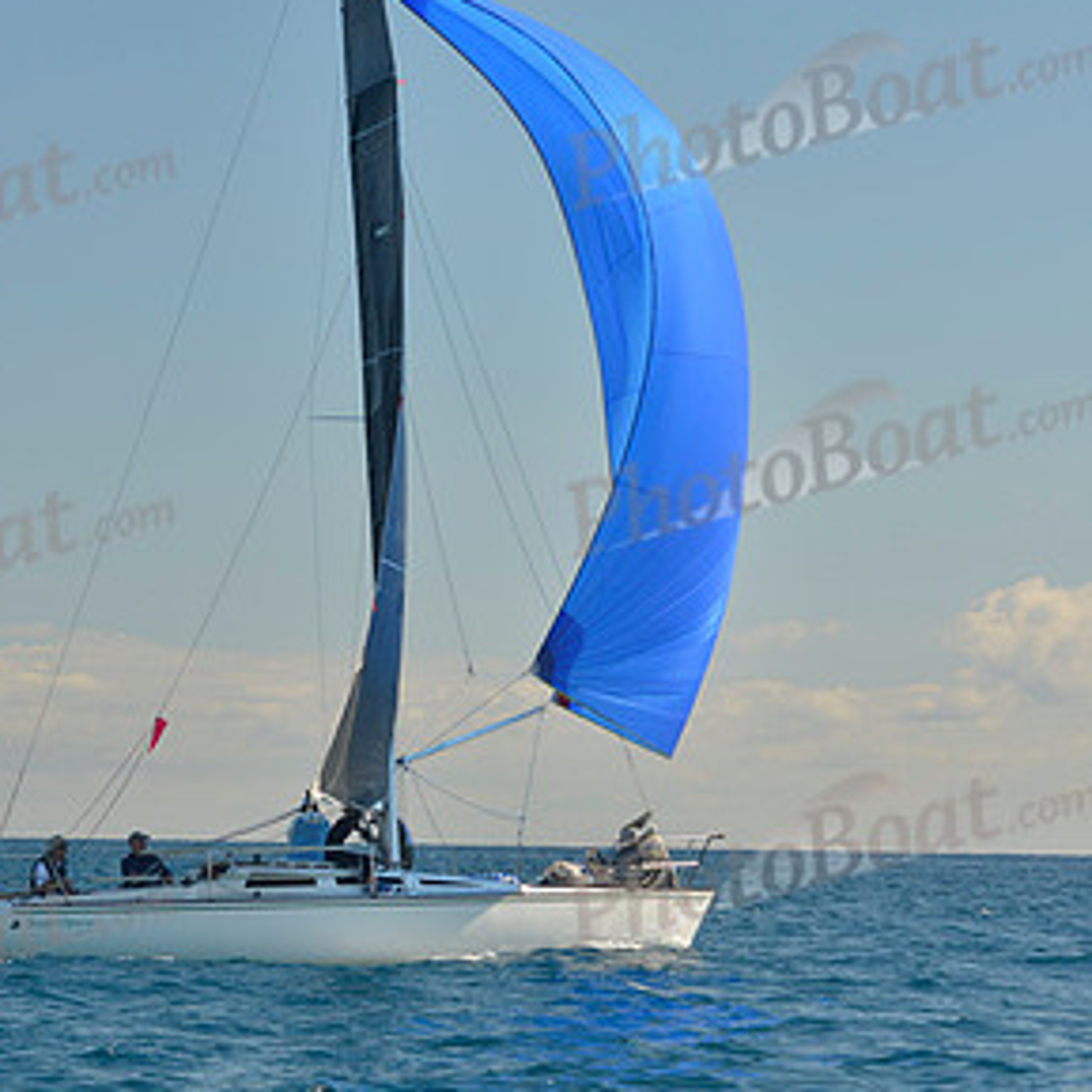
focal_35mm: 157
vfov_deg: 11.1
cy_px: 710
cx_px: 372
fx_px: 5603
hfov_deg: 11.1
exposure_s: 1/640
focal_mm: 92
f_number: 5.6
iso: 200
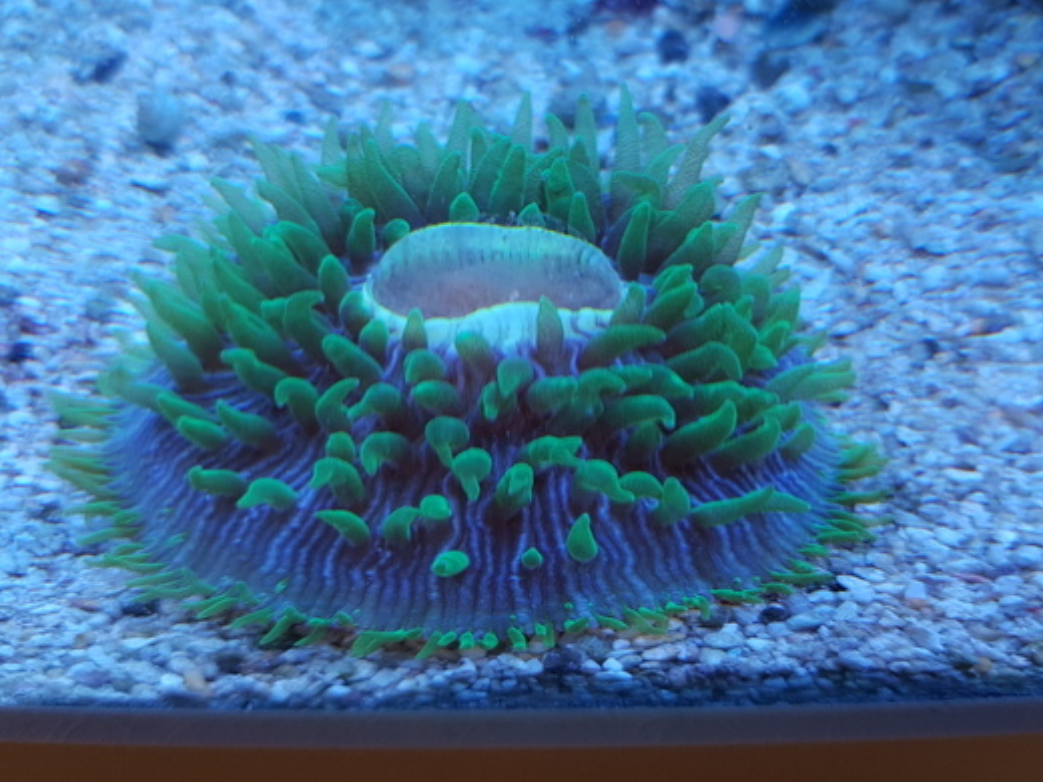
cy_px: 343
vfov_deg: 46.7
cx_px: 540
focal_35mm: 30
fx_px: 904
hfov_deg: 59.9
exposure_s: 1/50
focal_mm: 4.2
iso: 50
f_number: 1.7
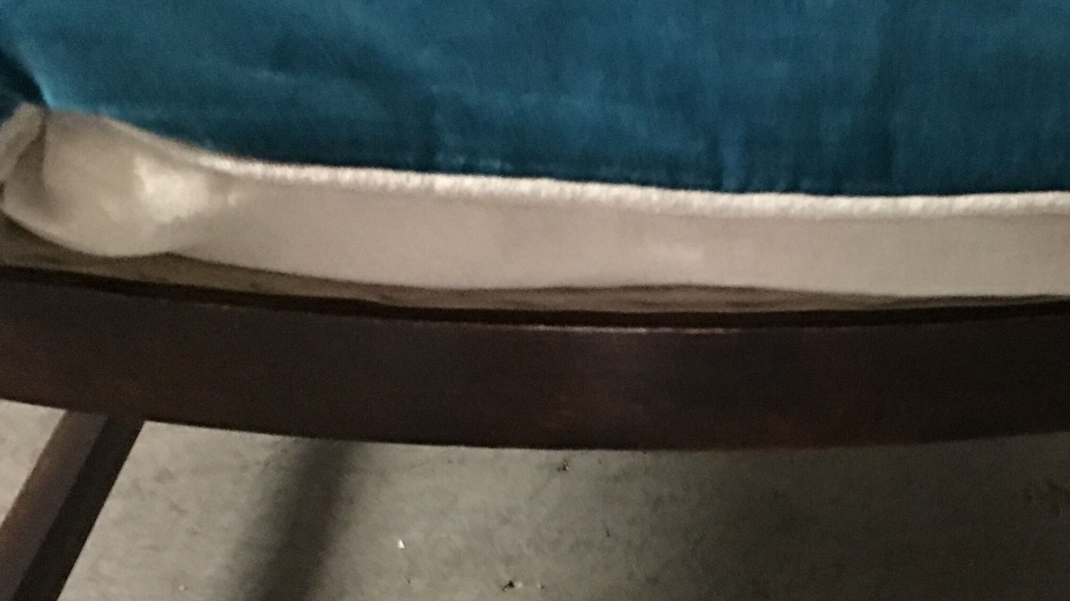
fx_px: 1787
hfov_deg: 33.1
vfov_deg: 18.9
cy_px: 480
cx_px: 696
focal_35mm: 63
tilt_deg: -34.5
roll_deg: -2.3
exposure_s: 1/4
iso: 200
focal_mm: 4.15
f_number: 2.2
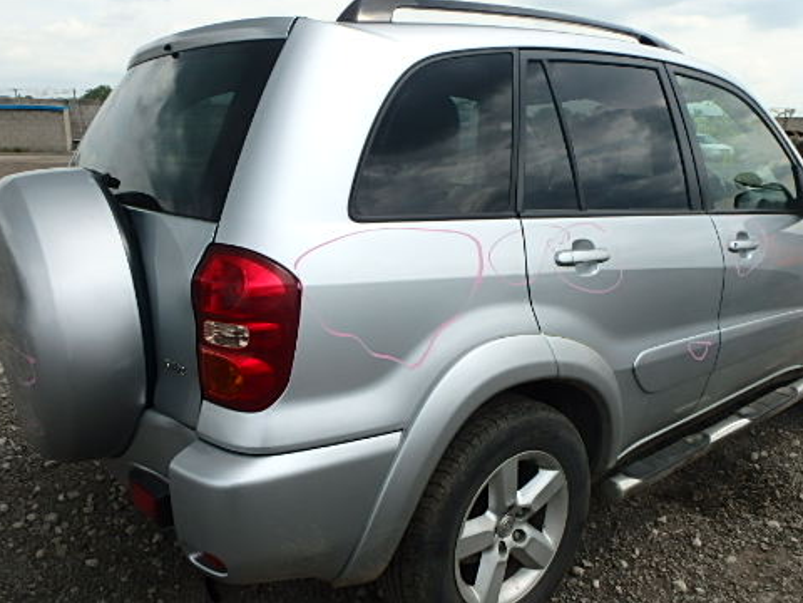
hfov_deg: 63.4
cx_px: 402
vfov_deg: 49.5
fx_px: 650
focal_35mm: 28
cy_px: 350
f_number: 6
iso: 125
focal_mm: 3.7
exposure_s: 1/400
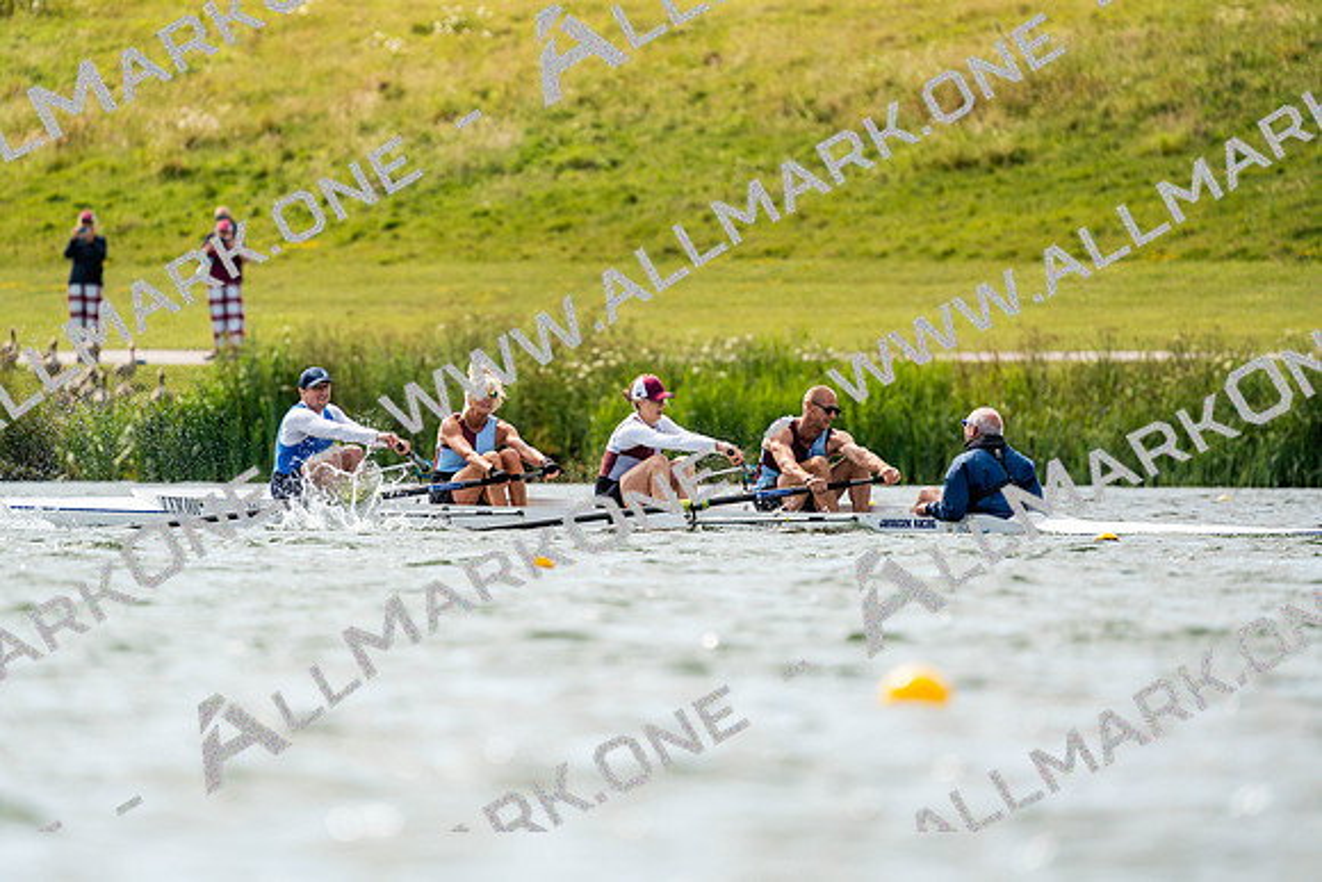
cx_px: 661
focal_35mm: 512
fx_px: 18805
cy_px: 441
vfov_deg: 2.7
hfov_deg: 4.0
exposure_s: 1/2000
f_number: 6.3
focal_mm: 512
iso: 400
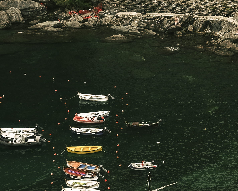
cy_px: 36
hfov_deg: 13.5
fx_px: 930
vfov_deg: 11.6
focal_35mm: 132
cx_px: 382
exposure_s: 1/420
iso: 200
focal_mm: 27
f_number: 7.1
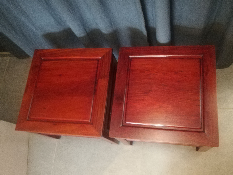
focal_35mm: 30
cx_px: 116
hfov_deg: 60.0
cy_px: 88
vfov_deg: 46.8
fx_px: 202
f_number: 2.2
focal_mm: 3.83
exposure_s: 1/14.3
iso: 1250
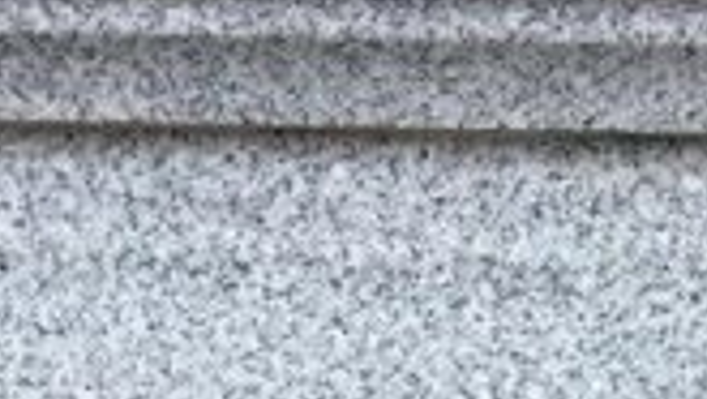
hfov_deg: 16.1
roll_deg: -0.6
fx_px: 2457
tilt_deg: -22.3
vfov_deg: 8.4
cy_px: 1021
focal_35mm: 131
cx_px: 668
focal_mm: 3.3
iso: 25
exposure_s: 1/403
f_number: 2.4
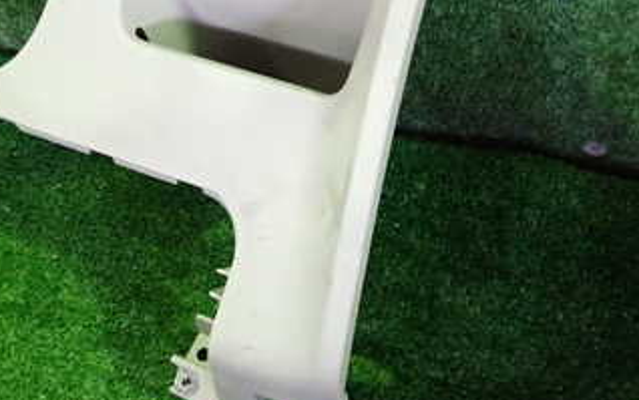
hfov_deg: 33.7
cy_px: 62
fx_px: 1045
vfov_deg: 21.3
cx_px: 217
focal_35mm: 60
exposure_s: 1/30
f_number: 2.3
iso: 800
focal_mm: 5.4
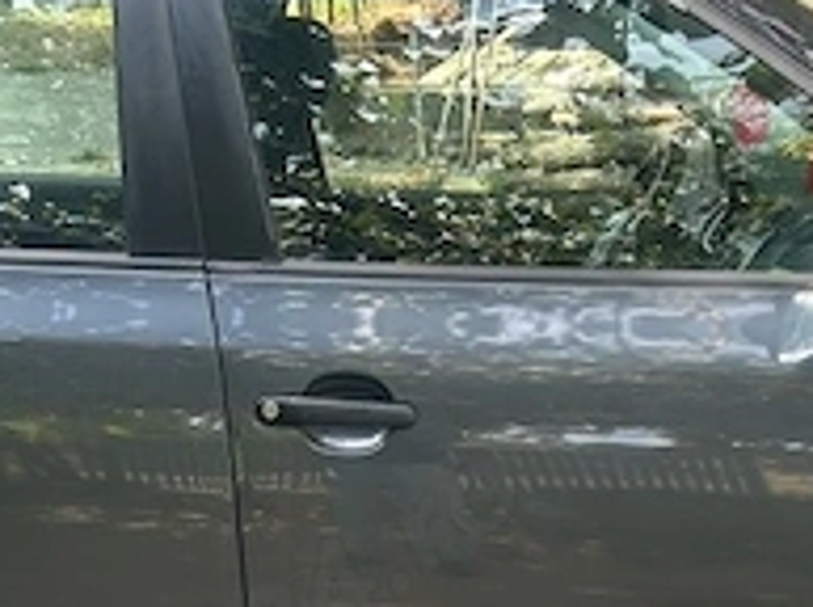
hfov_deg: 24.2
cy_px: 679
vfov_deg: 17.5
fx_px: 1899
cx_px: 413
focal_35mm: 81
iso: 40
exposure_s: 1/206
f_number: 1.5
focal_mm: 5.7
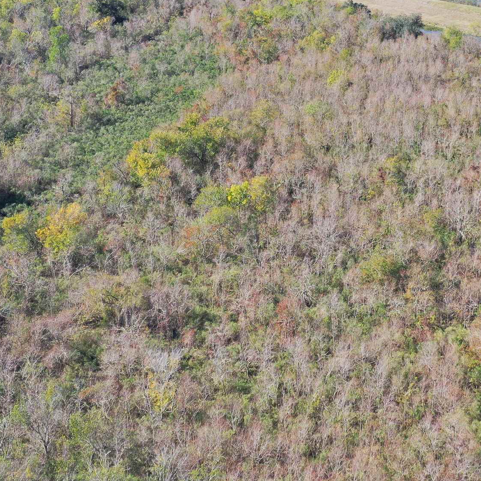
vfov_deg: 26.1
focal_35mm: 65
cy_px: 112
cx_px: 411
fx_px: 1022
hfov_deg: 25.8
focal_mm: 10.26
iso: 100
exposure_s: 1/240
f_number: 5
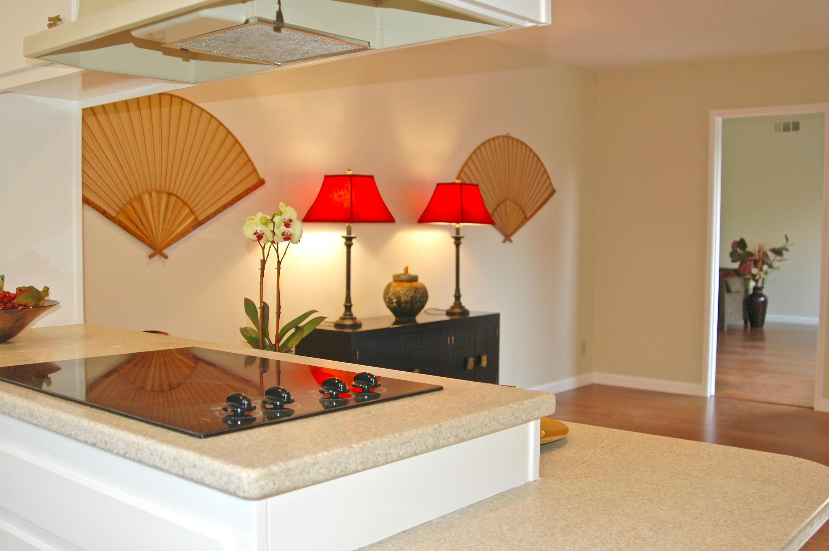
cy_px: 276
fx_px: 828
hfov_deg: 53.2
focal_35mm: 36
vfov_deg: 36.8
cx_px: 414
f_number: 3.5
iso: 400
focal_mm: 24
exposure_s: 1/100
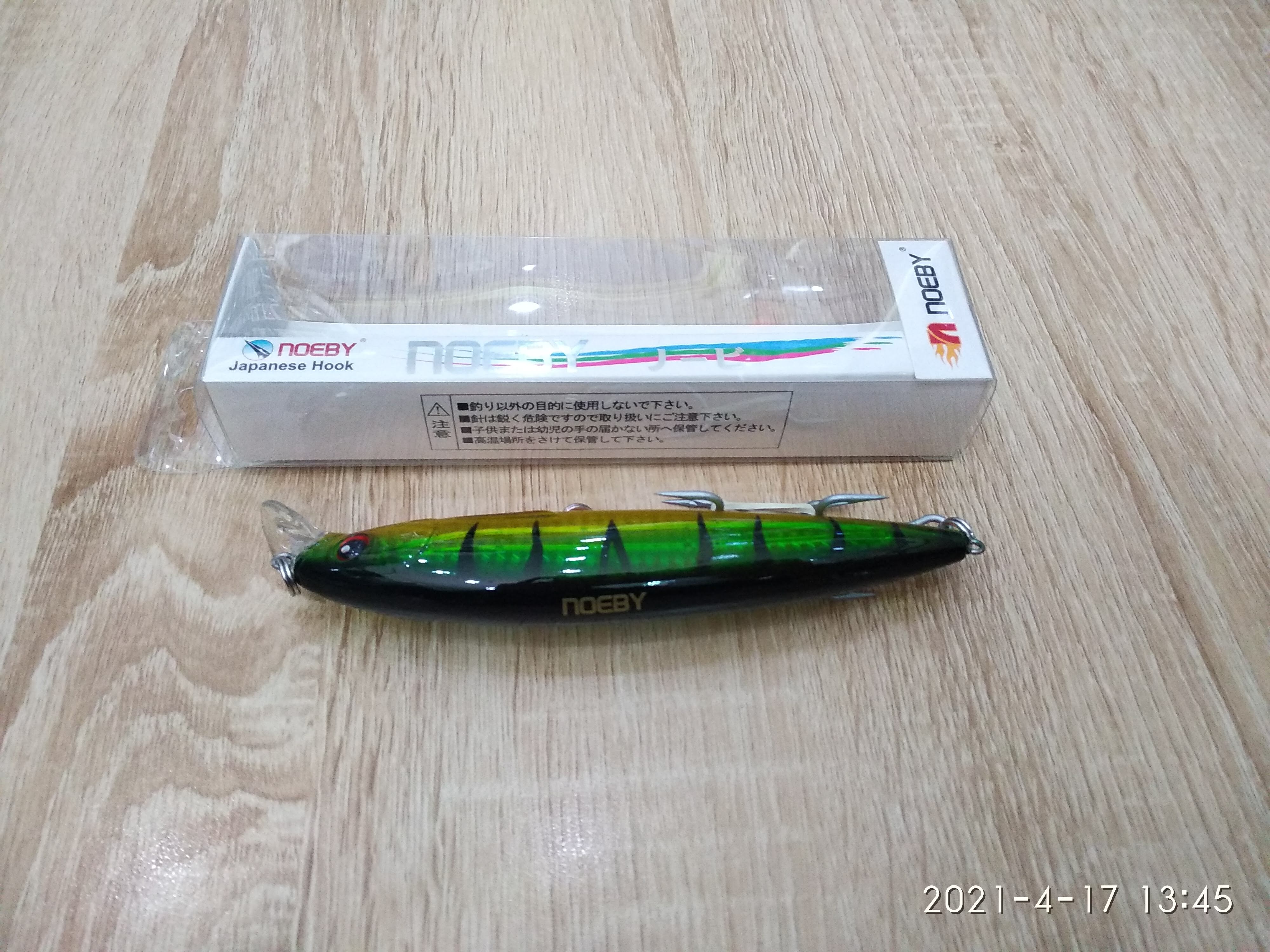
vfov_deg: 53.1
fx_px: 954
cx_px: 635
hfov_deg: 67.3
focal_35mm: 26
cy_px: 476
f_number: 2.2
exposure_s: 1/25
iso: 1000
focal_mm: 3.81
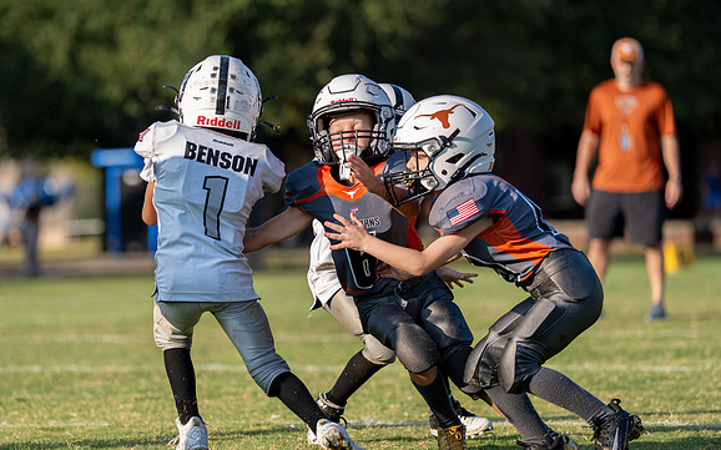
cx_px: 303
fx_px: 4597
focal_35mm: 234
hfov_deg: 9.0
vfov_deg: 5.6
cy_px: 238
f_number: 2.8
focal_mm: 158
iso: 320
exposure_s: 1/4000
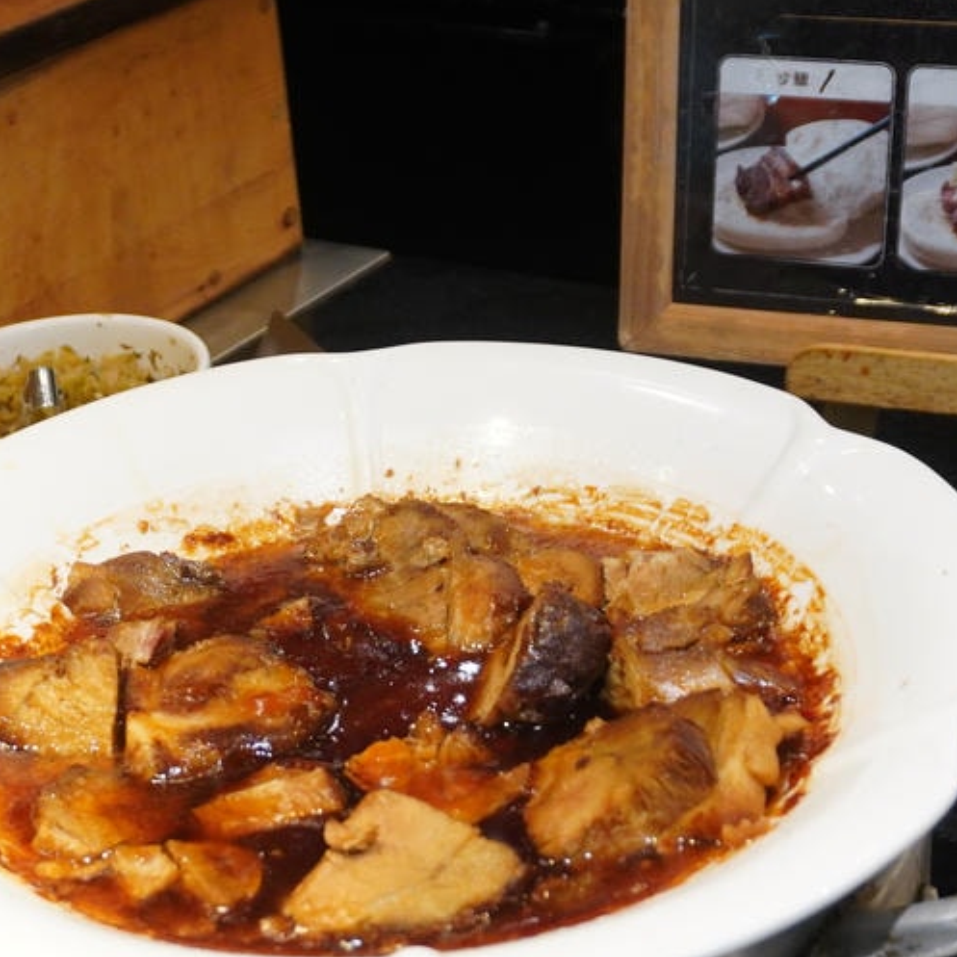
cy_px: 499
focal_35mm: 83
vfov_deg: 20.9
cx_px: 410
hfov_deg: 20.9
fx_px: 2597
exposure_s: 1/50
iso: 1250
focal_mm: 27
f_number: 4.5
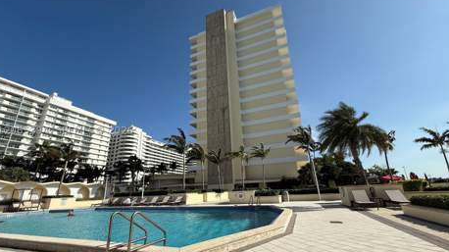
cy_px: 130
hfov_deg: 99.4
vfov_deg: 67.0
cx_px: 224
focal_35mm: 16
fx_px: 190
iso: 50
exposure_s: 1/2410
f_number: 2.2
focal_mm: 2.22
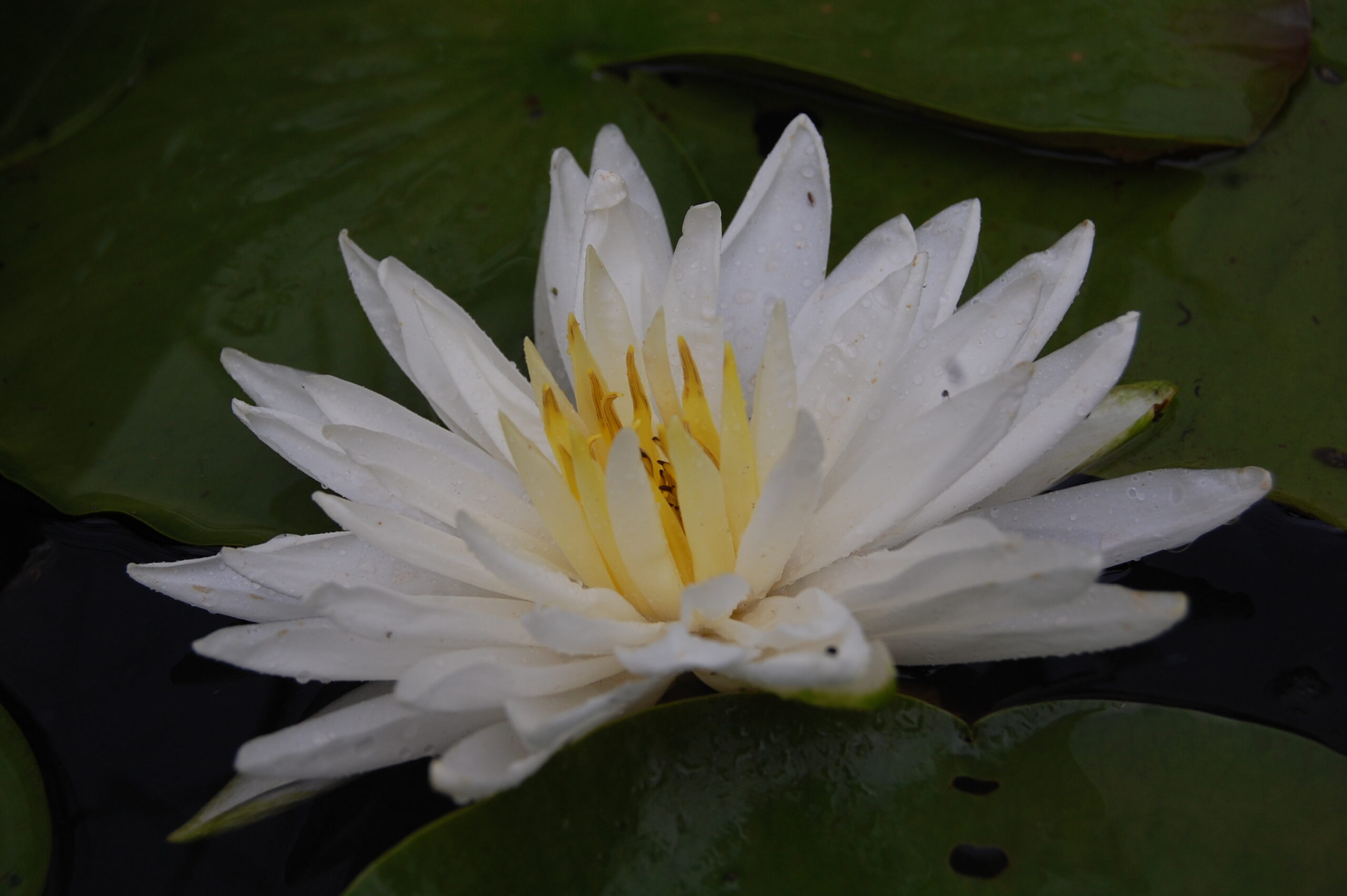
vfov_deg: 23.7
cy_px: 448
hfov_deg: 35.1
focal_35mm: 57
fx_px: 2131
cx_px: 674
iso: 200
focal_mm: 38
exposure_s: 1/200
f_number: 7.1
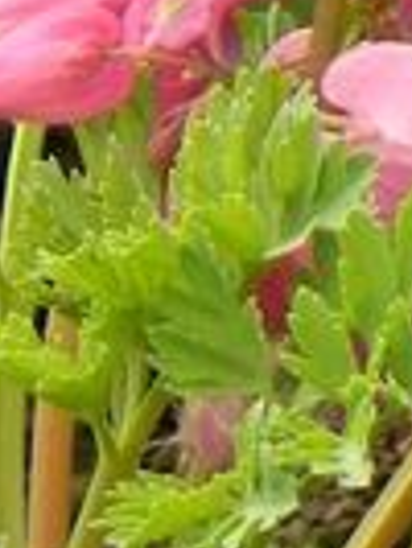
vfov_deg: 2.5
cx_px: 989
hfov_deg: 1.9
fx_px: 12295
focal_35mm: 776
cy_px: -383
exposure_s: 1/250
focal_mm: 23
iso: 160
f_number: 4.5
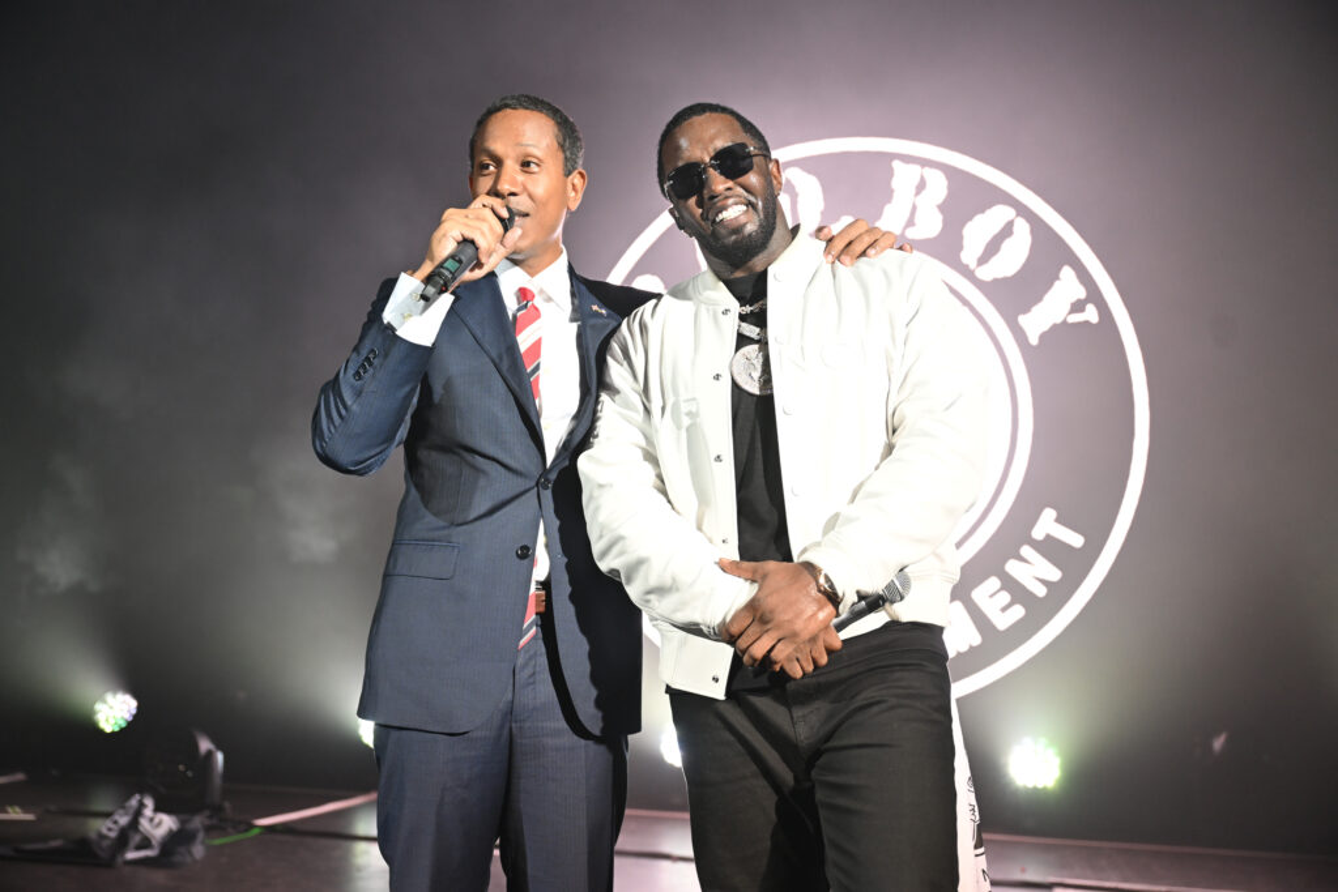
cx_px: 669
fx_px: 1375
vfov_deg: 36.0
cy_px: 446
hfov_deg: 51.9
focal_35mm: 37
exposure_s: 1/400
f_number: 2.8
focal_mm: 37
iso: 1000
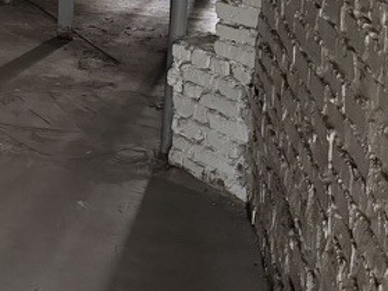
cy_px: -79
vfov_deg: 16.0
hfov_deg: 19.6
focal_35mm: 88
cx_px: -182
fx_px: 986
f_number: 1.78
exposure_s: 1/28
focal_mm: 6.76
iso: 800
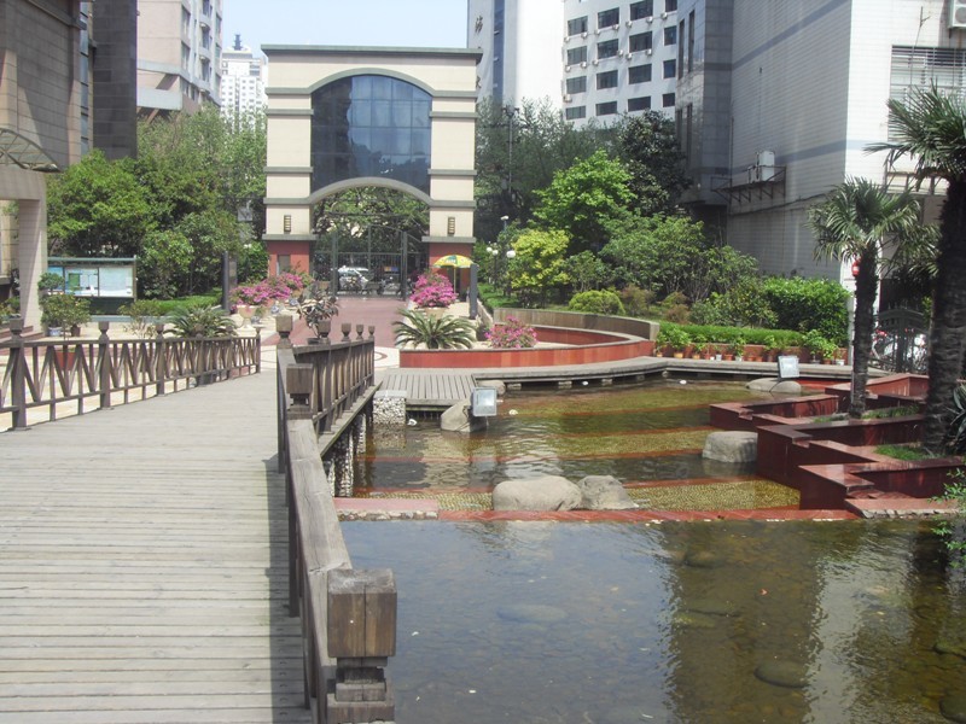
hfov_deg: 47.9
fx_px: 1088
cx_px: 483
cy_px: 362
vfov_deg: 36.8
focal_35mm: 39
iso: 80
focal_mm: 6.6
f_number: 6.2
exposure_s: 1/180
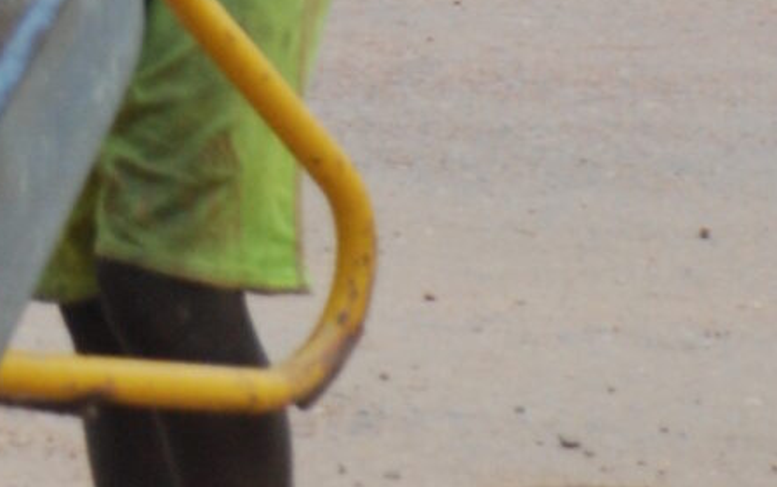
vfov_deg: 2.1
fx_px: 12989
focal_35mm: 613
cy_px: -1487
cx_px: -551
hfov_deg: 3.4
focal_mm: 70
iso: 400
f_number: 5.6
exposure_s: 1/125
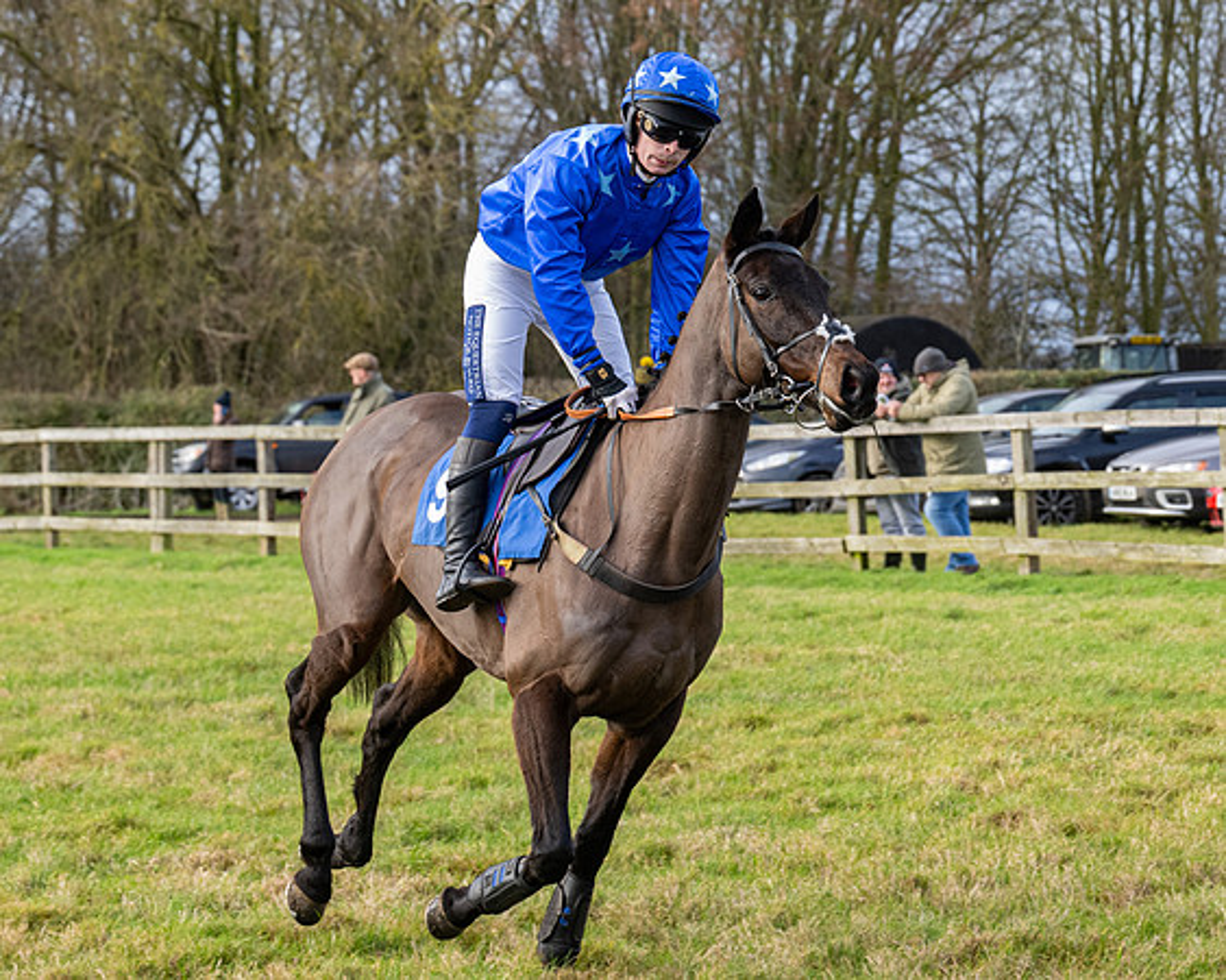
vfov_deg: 10.7
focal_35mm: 145
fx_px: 5255
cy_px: 418
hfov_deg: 13.3
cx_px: 850
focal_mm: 74
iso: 800
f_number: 5
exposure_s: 1/800
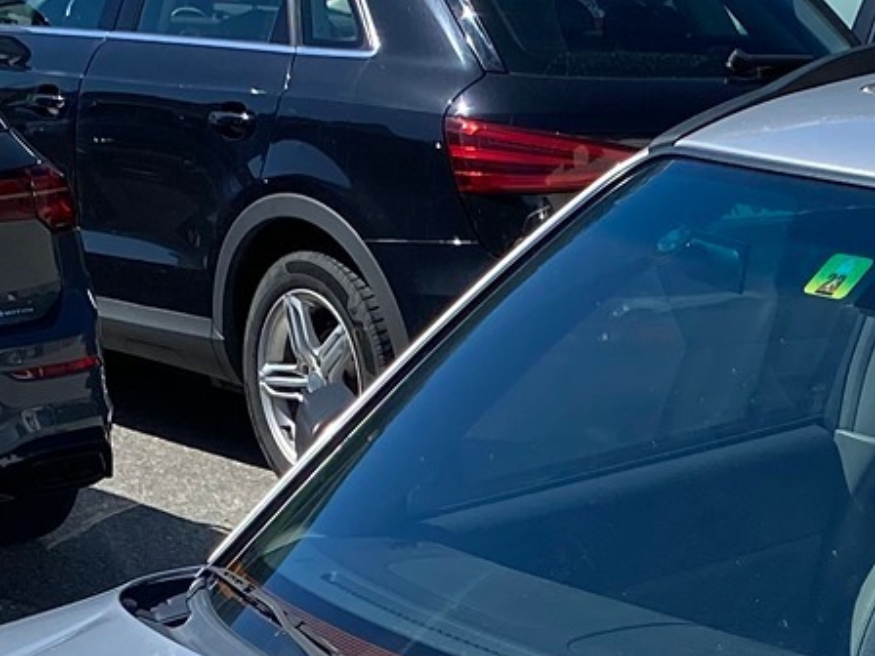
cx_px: 857
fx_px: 2957
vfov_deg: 11.8
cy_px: 1152
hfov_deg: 16.5
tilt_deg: -25.7
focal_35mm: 117
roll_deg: -4.0
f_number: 1.8
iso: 32
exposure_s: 1/2571
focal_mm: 4.25
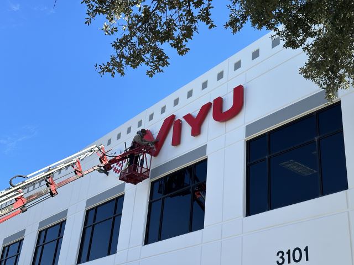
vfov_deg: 30.3
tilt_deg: +27.3
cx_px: 177
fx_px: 491
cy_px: 132
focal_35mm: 48
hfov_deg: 39.7
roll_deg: -5.6
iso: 64
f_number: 1.78
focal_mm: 6.86
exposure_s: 1/2070
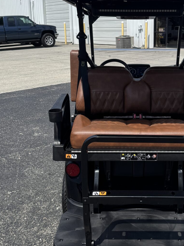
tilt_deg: -13.0
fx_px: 319
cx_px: 139
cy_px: 109
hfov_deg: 31.6
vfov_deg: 42.0
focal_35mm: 45
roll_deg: +0.4
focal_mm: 6.76
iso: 80
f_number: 1.78
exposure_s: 1/3802
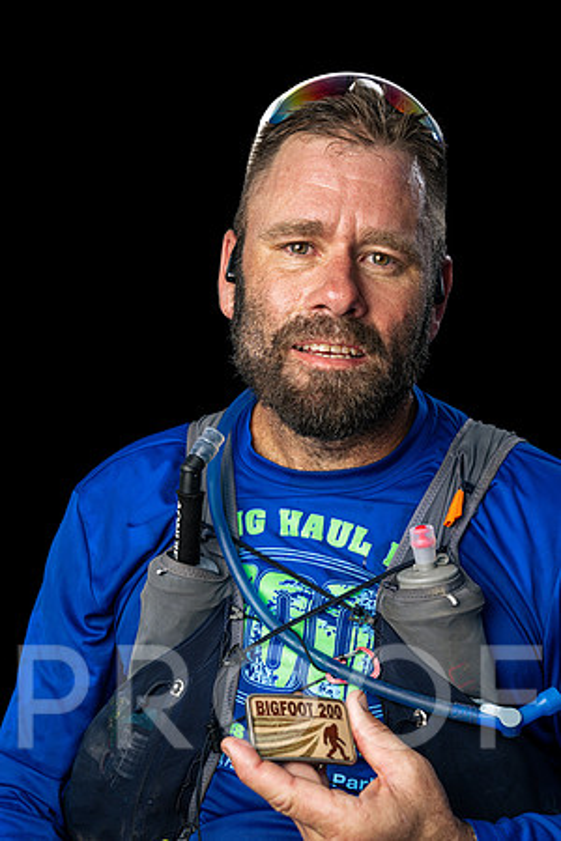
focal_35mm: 57
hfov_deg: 23.8
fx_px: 1332
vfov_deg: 35.1
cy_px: 420
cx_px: 280
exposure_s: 1/200
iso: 100
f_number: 5.6
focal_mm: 57
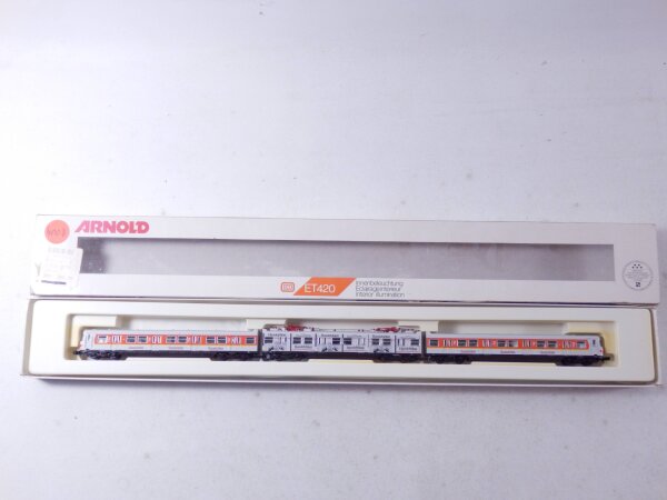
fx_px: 713
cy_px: 250
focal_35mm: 37
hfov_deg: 50.1
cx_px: 334
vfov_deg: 38.7
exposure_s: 1/160
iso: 320
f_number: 3.6
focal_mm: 6.6
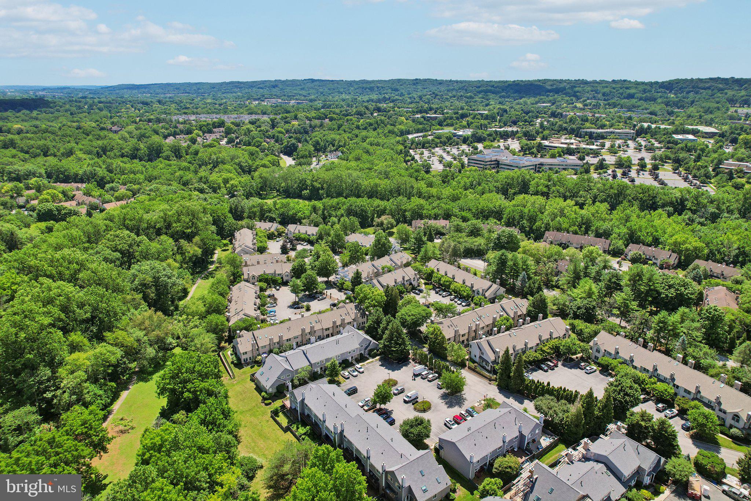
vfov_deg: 57.2
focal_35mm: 22
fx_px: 459
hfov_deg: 78.6
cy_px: 250
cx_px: 376
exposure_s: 1/2500
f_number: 2.8
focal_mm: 8.4
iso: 100
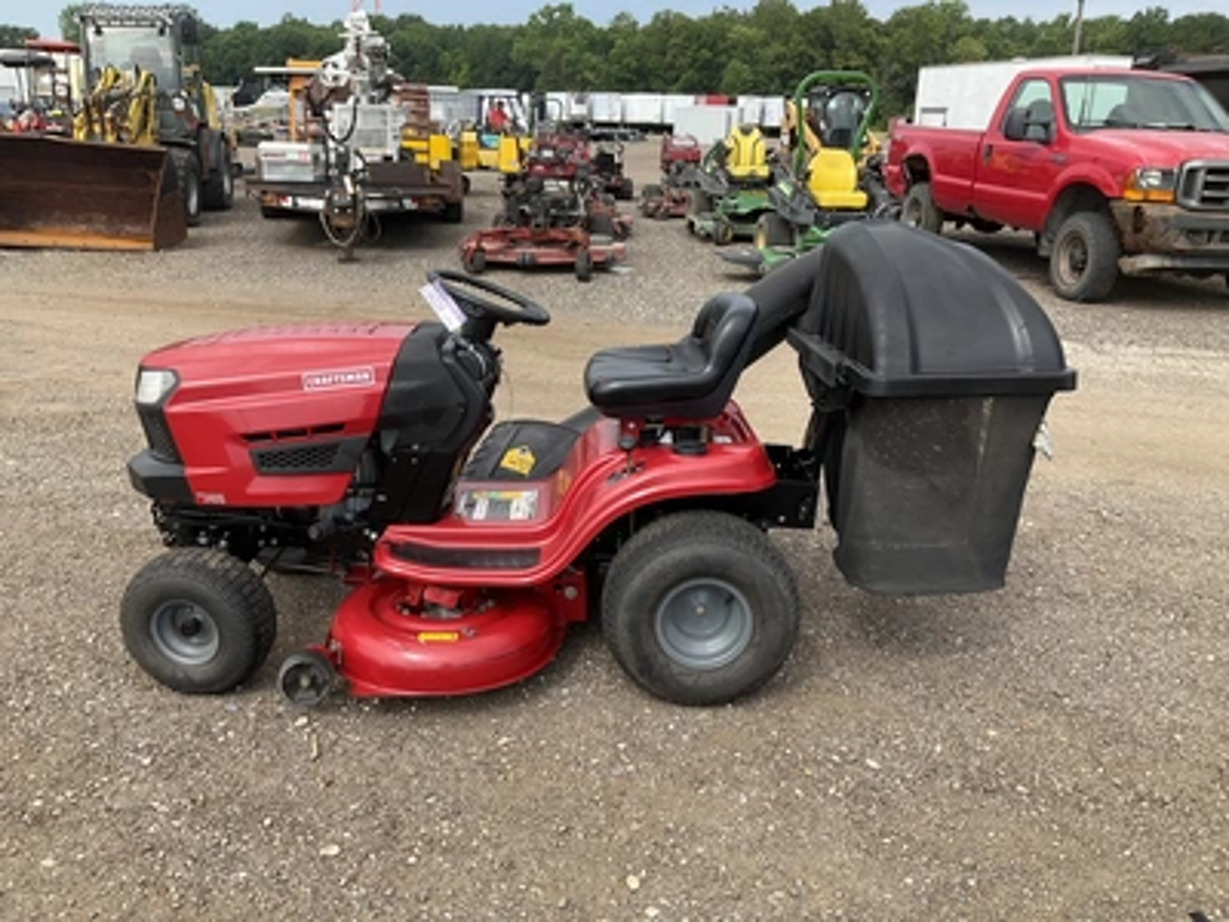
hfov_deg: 61.7
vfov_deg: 48.2
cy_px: 461
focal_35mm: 29
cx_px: 614
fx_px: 1030
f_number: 1.8
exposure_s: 1/944
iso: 25
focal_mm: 3
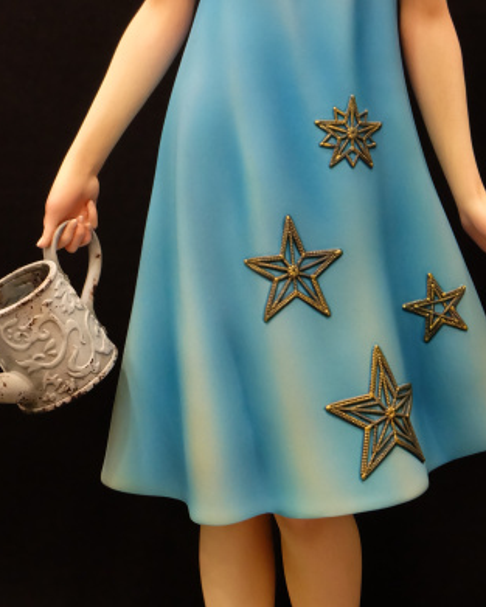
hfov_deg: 10.7
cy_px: -12
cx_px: 318
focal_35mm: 144
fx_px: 2588
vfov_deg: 13.2
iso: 3200
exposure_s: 1/34
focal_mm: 50
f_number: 5.6
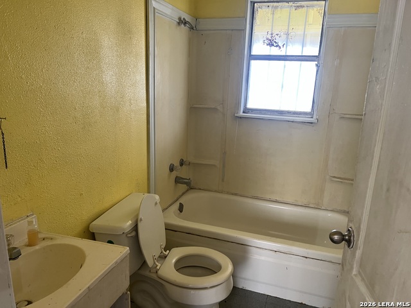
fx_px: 309
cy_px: 154
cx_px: 206
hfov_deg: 67.3
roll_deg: -2.4
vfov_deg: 53.1
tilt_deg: -14.5
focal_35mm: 26
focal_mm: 5.7
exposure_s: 1/60
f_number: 1.5
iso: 100
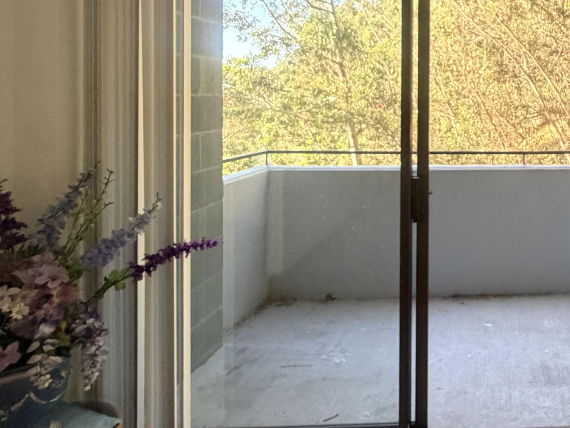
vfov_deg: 47.6
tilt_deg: +0.5
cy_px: 99
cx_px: 520
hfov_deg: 54.6
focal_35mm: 28
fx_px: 461
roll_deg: +0.2
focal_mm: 2.22
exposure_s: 1/113
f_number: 2.2
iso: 320
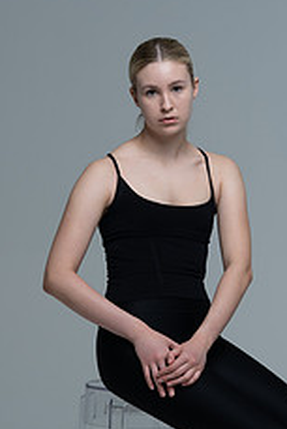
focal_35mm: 157
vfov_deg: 13.0
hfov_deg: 8.8
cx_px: 174
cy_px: 348
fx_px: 1874
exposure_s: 1/160
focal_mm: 80
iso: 320
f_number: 9
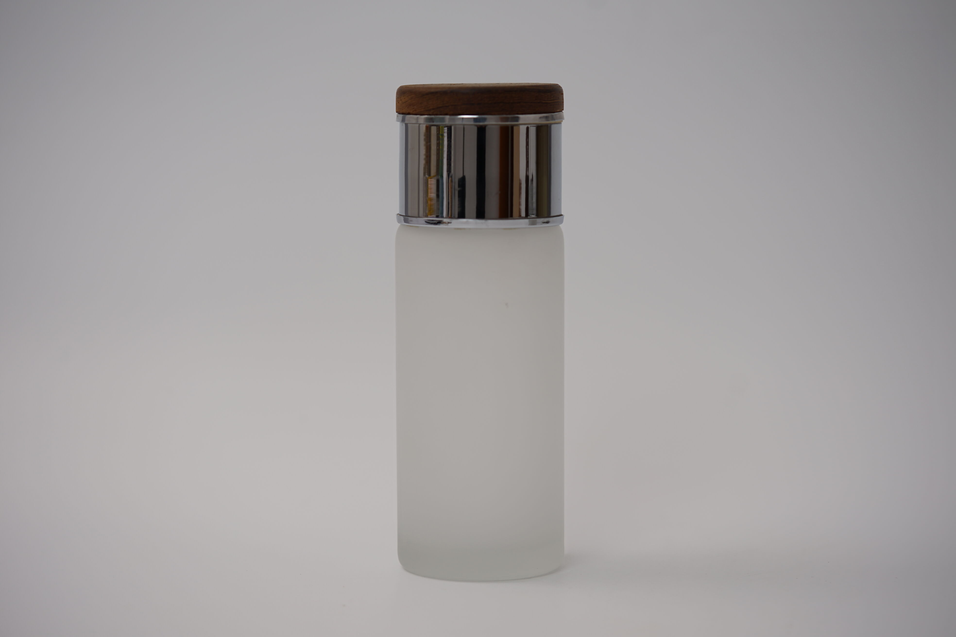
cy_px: 318
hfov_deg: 22.6
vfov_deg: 15.2
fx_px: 2390
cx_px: 478
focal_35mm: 90
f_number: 3.5
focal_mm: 90
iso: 100
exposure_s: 1/100
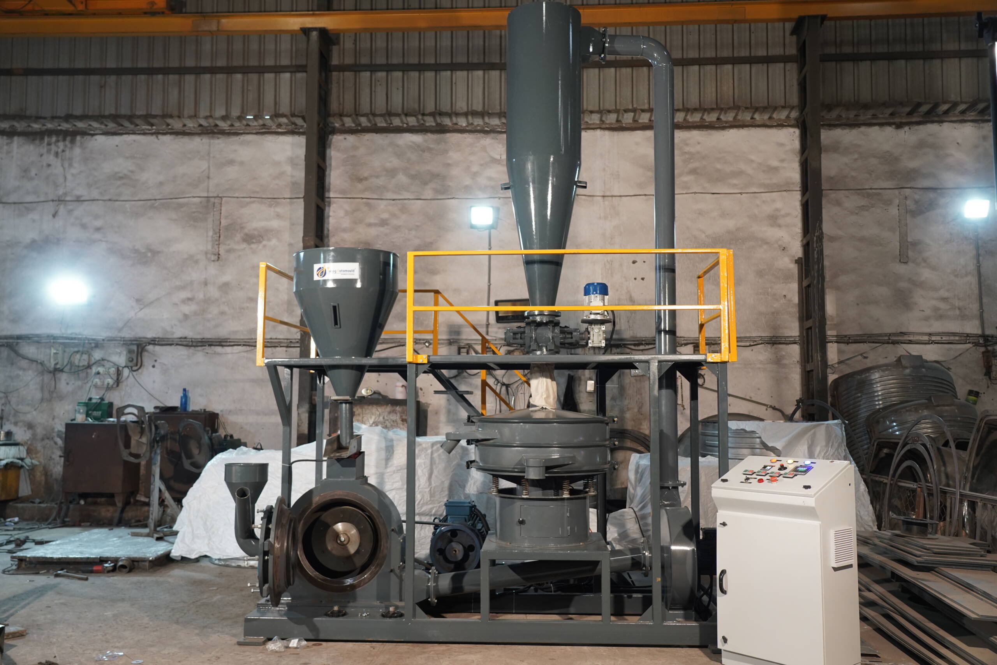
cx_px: 498
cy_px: 332
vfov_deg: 43.6
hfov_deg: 61.9
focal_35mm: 30
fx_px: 831
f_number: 4
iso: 1000
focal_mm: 30
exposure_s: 1/100
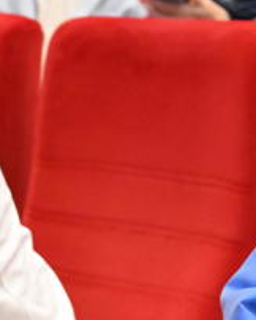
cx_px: 468
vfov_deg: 11.1
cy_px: 119
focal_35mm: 173
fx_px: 1636
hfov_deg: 8.6
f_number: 2.8
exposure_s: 1/80
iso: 5000
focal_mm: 36
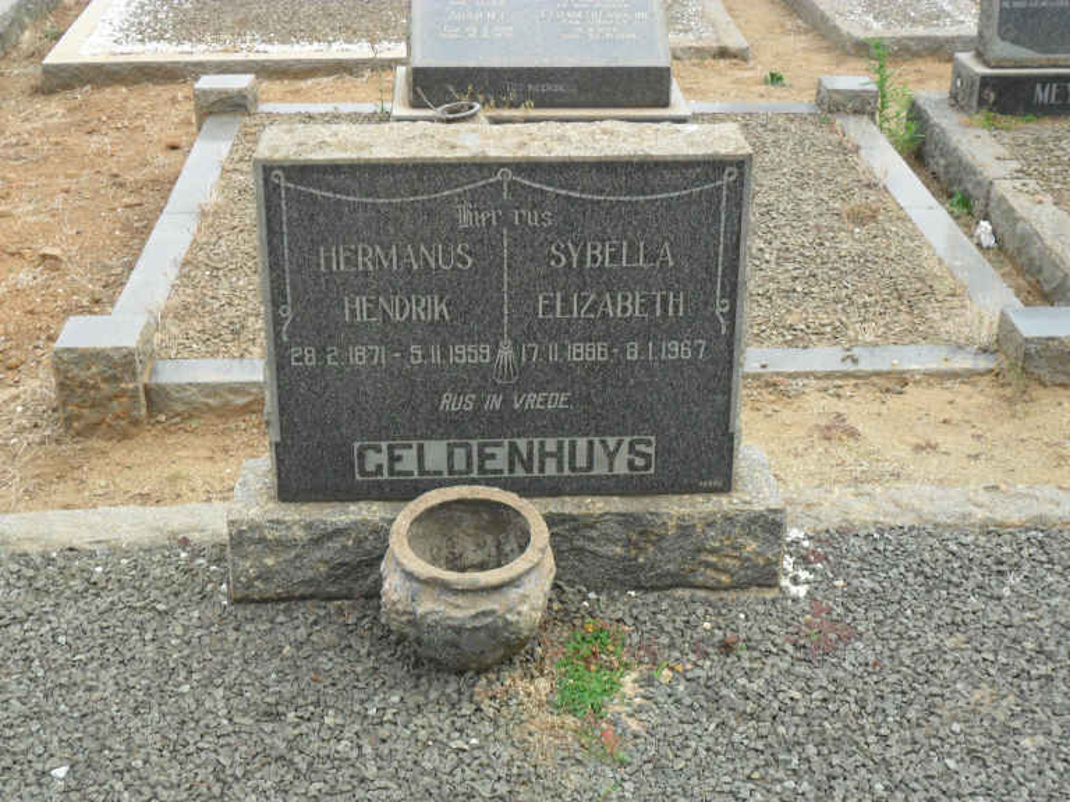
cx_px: 535
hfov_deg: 36.8
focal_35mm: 52
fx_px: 1607
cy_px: 401
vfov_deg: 28.0
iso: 100
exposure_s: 1/125
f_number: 5
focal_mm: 9.3
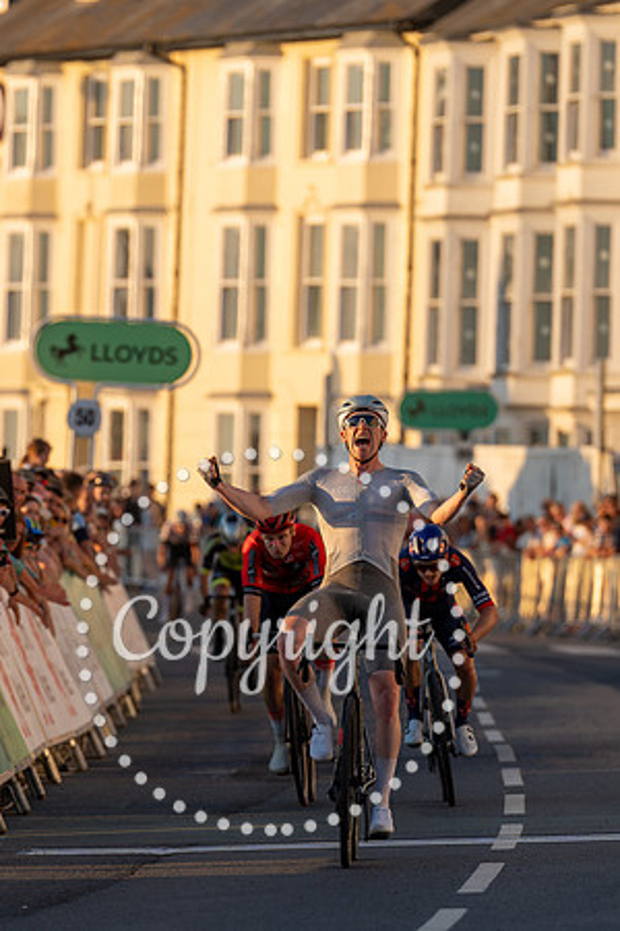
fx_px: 9950
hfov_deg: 3.6
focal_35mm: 385
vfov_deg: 5.4
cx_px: 253
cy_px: 524
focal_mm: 200
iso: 200
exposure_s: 1/1000
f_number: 3.5
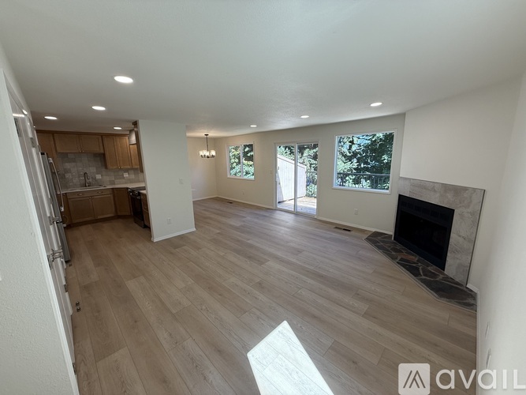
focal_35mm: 14
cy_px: 198
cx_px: 263
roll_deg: +1.1
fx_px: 213
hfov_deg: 102.1
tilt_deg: -9.6
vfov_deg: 85.7
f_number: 2.2
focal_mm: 2.22
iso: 64
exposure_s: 1/153
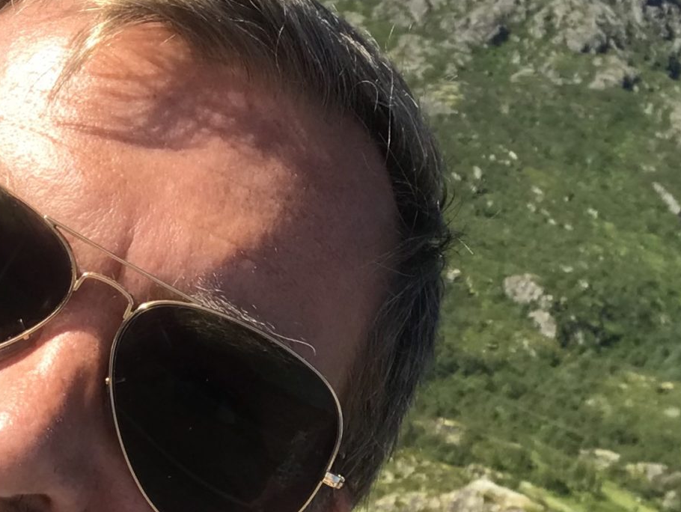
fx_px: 1772
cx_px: 411
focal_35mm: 90
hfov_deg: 21.7
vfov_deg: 16.4
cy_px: 358
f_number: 2.2
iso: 25
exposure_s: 1/824
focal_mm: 2.87
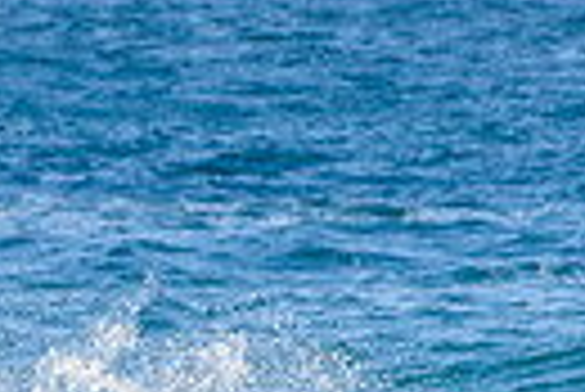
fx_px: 44558
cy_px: 525
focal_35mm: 2739
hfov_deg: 0.8
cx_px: -343
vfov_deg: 0.5
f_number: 5.6
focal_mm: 500
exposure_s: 1/4000
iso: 250
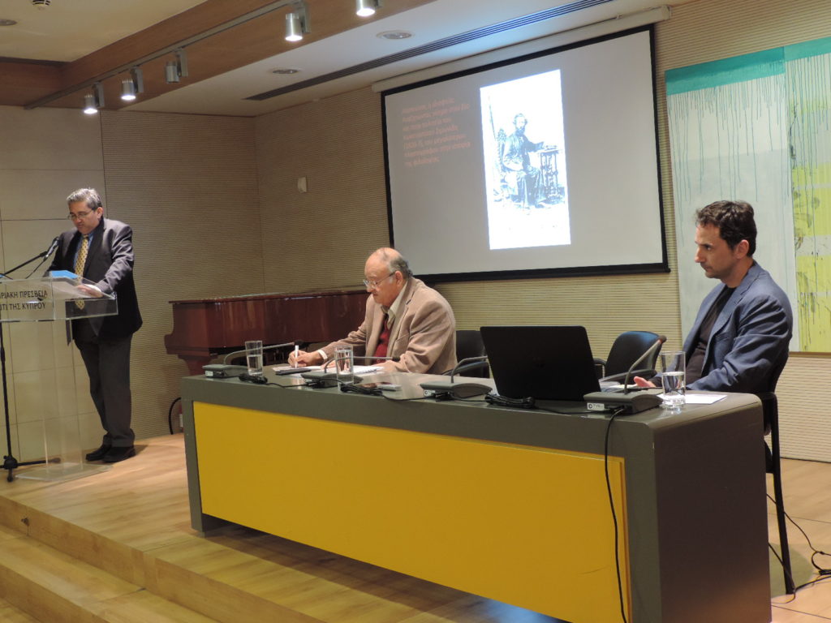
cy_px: 312
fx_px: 1032
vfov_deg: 33.6
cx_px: 416
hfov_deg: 43.9
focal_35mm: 43
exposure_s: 1/15
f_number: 3.4
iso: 400
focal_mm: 7.6
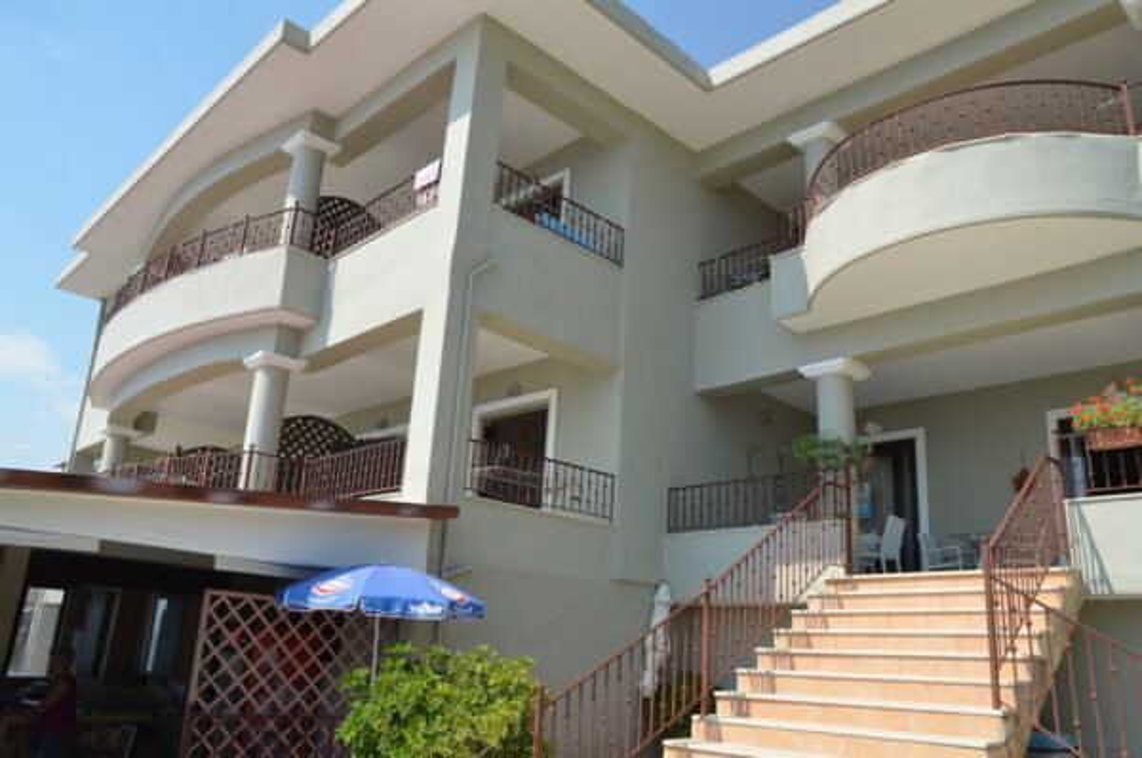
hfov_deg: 67.5
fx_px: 855
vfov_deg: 47.8
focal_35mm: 27
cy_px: 379
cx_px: 571
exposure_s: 1/400
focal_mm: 18
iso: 320
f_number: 10
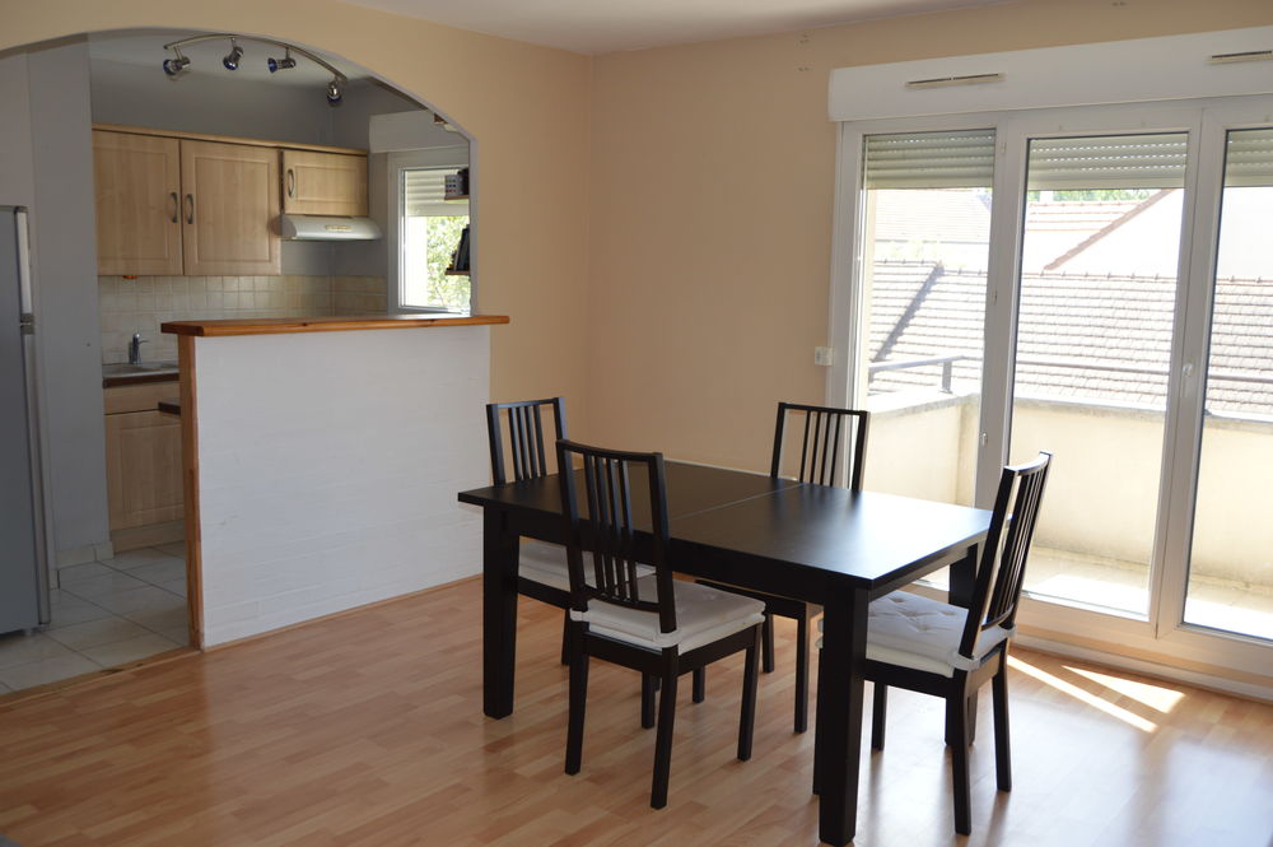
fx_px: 1060
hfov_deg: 62.0
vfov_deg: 43.5
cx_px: 636
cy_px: 424
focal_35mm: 30
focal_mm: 20
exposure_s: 1/125
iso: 200
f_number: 4
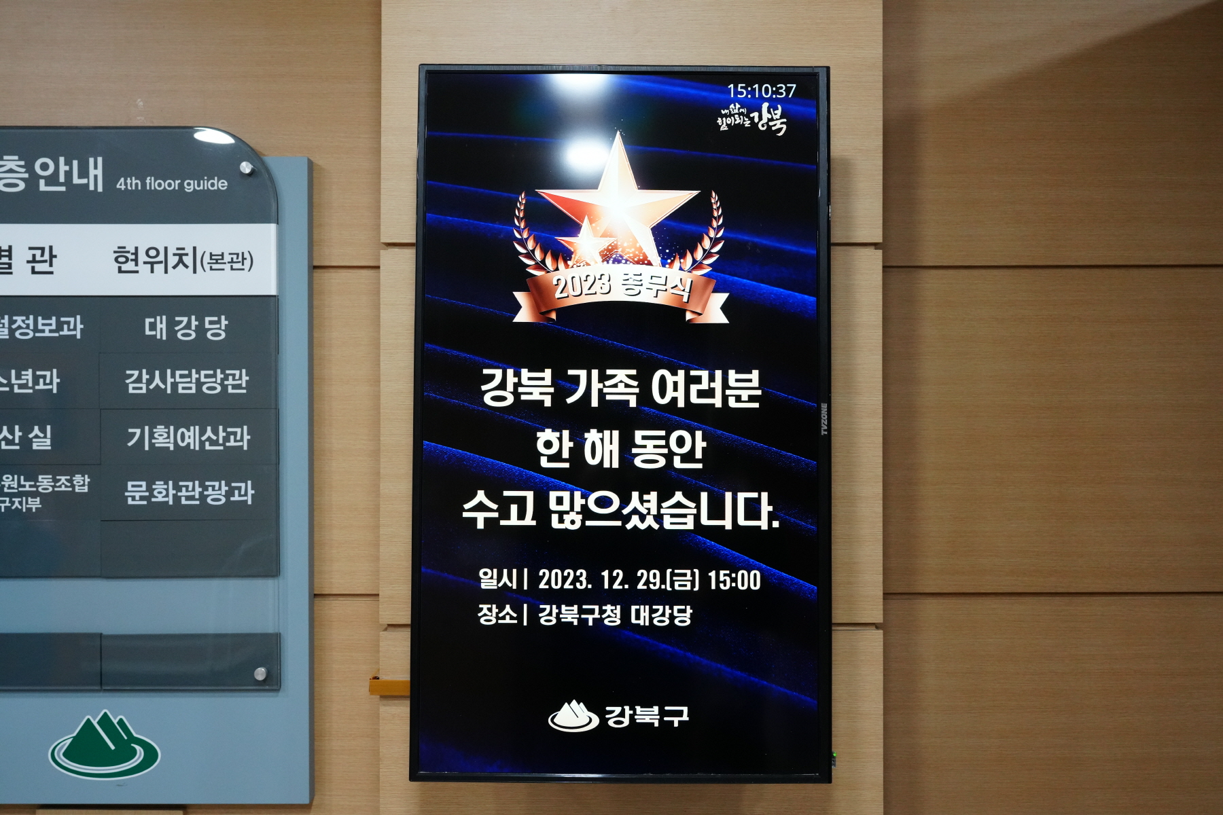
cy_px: 408
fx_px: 1087
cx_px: 612
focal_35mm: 32
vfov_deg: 41.1
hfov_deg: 58.7
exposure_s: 1/160
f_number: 5.6
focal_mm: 32
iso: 4000
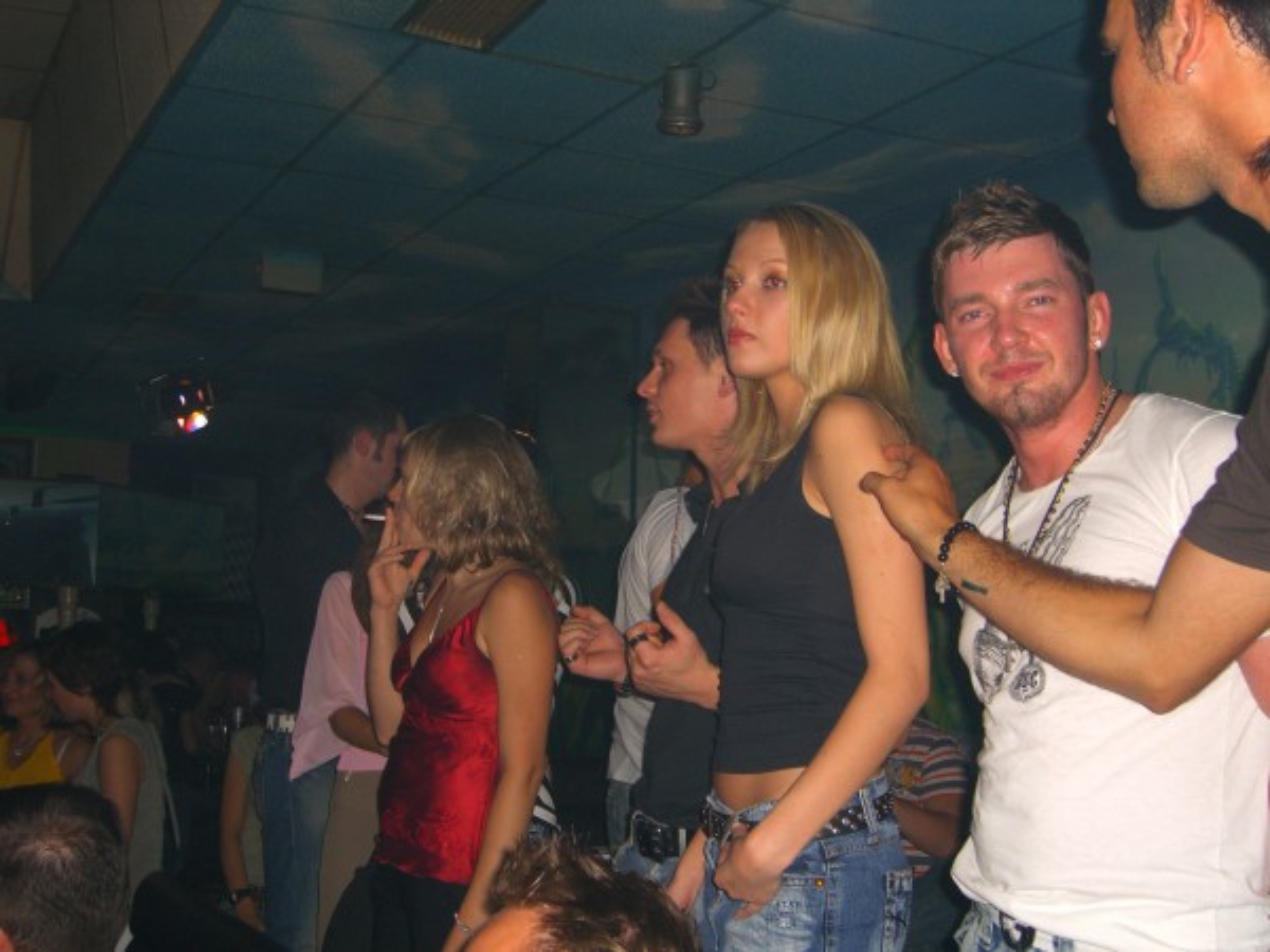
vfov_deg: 31.5
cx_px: 635
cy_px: 476
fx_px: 1688
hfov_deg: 41.2
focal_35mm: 46
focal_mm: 9.5
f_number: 3.1
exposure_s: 1/60
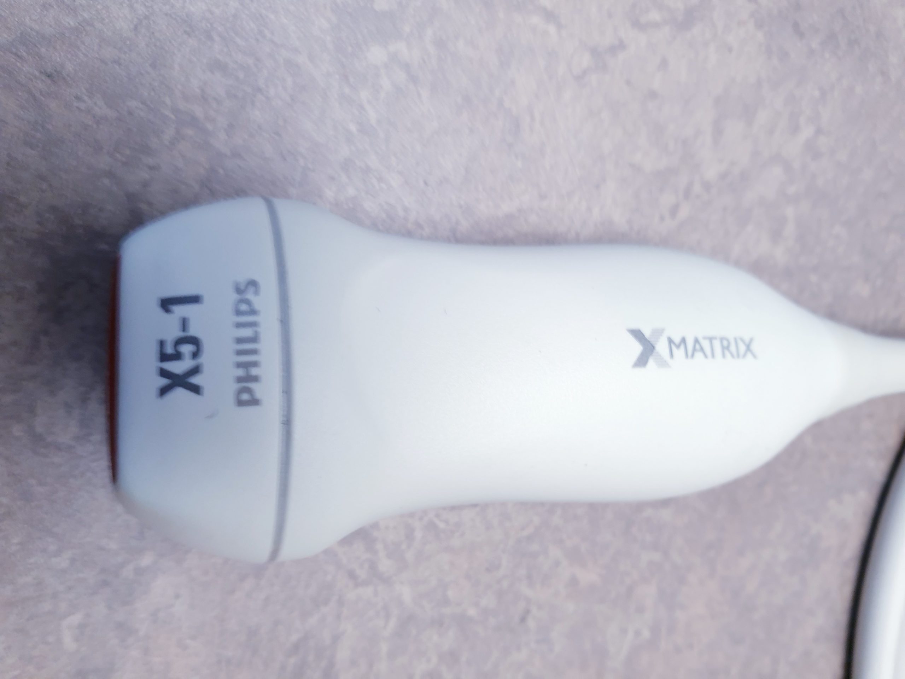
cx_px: 452
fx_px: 680
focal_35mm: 26
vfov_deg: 53.1
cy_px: 340
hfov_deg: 67.3
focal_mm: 4.3
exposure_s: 1/50
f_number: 2.4
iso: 64
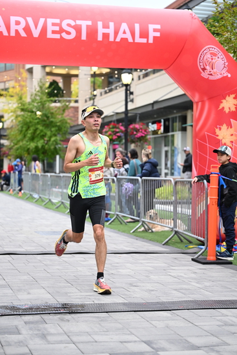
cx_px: 118
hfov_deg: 18.9
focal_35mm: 72
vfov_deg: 28.1
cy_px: 178
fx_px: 710
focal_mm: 72
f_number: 2.8
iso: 1600
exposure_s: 1/1250
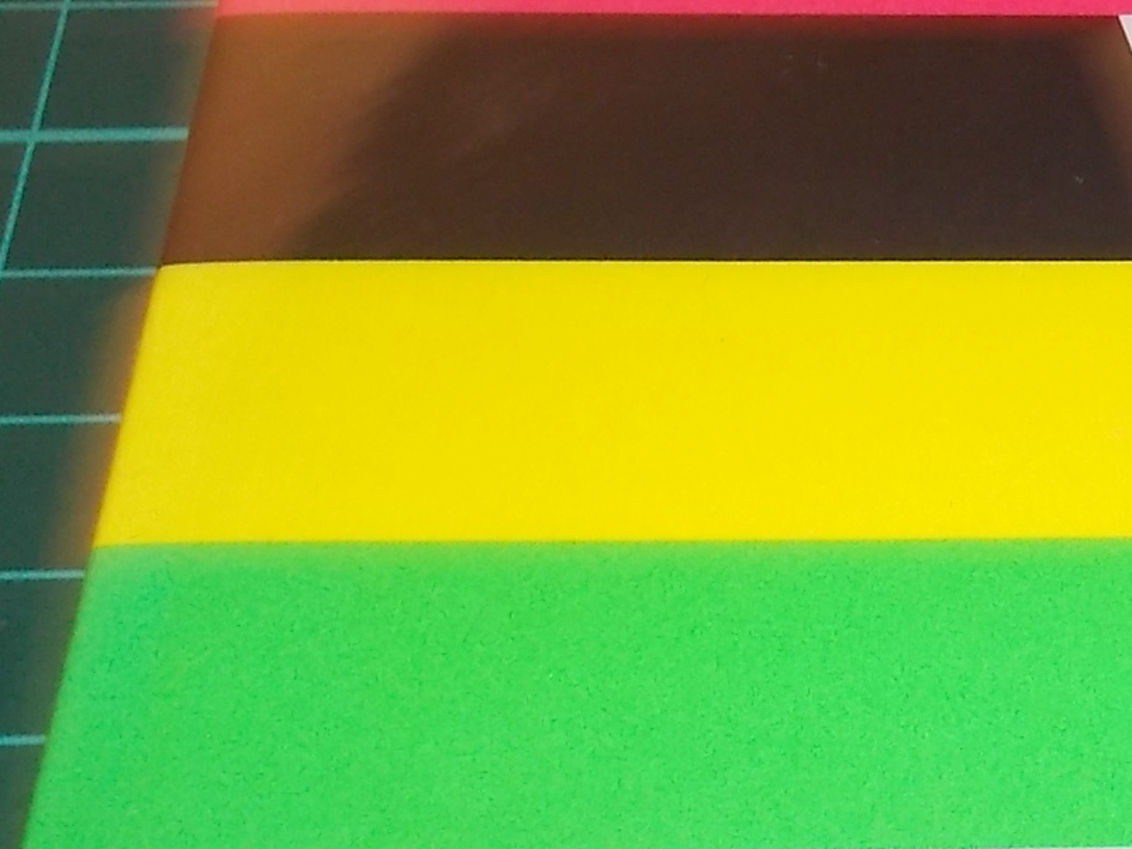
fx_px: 2682
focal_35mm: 82
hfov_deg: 22.0
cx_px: 1373
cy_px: 334
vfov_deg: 18.0
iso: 200
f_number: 3.3
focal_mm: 4.1
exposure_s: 1/30
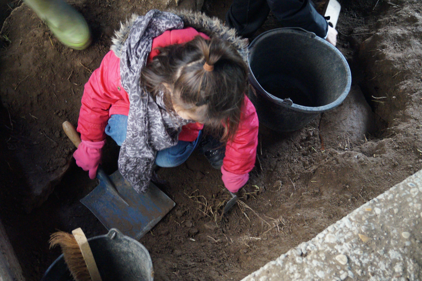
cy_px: 140
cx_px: 211
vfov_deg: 29.8
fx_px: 527
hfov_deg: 43.6
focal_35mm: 45
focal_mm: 30
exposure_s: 1/50
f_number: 4.5
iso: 3200
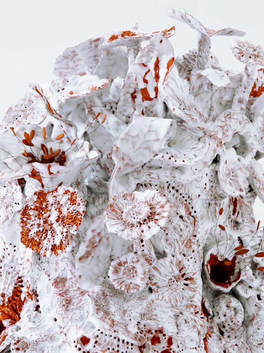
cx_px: 132
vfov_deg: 16.8
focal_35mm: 117
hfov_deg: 12.7
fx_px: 1190
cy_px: 176
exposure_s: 1/60
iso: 160
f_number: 3.6
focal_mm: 19.2
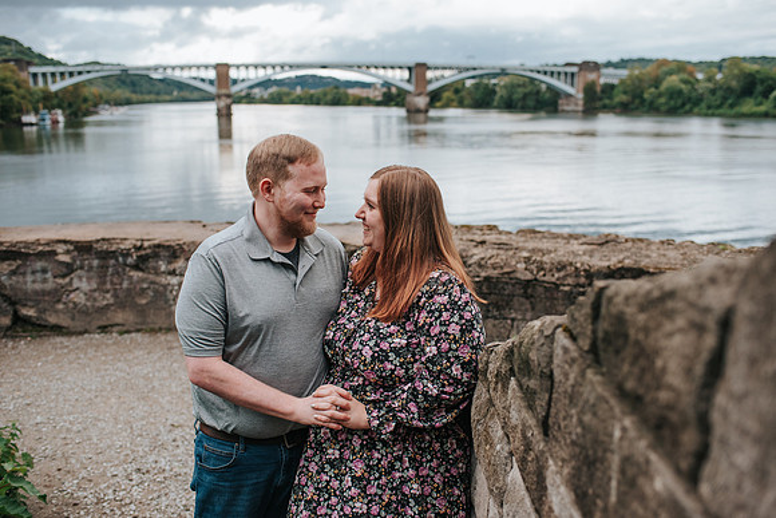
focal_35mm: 35
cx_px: 388
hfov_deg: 54.4
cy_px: 259
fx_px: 755
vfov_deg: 37.9
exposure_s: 1/800
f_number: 3.2
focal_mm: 35
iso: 720
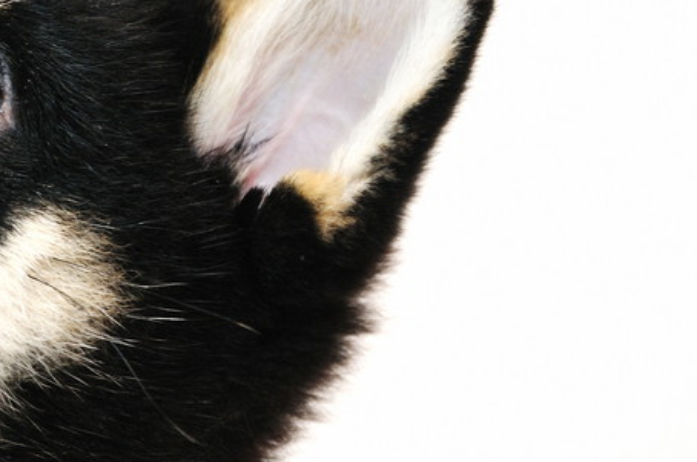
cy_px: 196
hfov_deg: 8.2
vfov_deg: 5.5
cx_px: -276
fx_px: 4793
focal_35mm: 248
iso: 200
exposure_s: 1/30
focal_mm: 50
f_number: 4
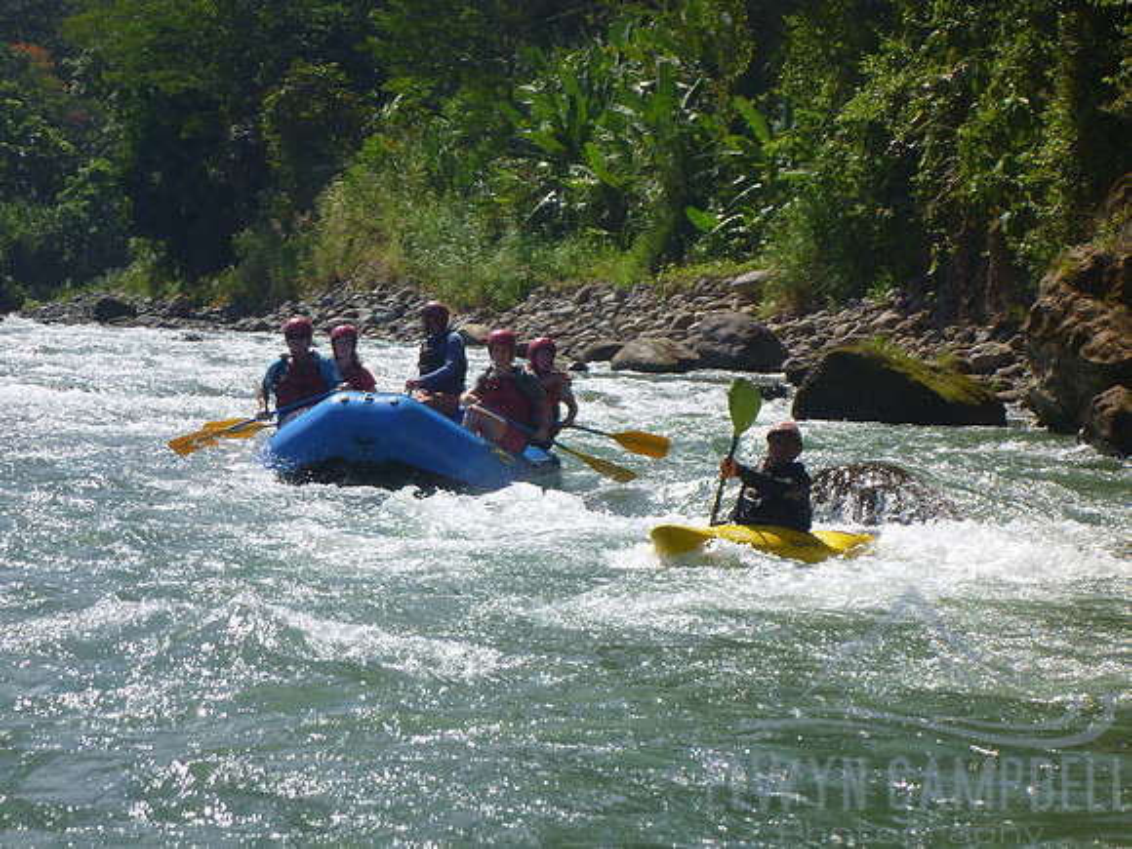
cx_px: 566
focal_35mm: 128
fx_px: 4186
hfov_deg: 15.4
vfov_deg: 11.6
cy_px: 424
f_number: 5.9
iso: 160
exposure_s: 1/500
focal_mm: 22.8
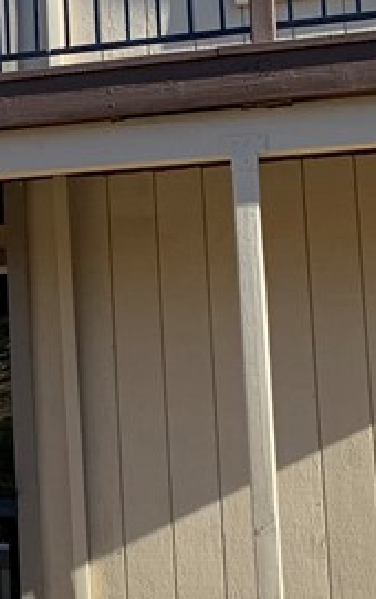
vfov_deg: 20.0
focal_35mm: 104
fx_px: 1701
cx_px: -555
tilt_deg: +5.8
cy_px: 256
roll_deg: -1.0
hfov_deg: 10.6
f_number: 1.8
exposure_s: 1/1021
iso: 25
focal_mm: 4.25
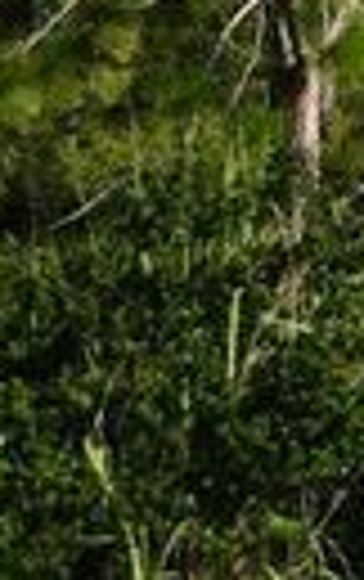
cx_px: -602
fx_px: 4793
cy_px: 405
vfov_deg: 6.9
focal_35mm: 303
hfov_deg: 4.2
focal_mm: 30
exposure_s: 1/250
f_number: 8
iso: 100
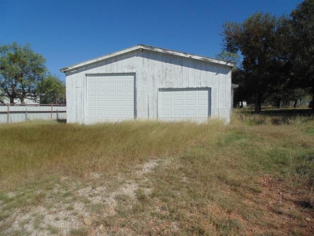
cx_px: 157
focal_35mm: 22
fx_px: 200
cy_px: 118
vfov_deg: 61.1
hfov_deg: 76.4
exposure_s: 1/200
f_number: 9.7
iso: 80
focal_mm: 4
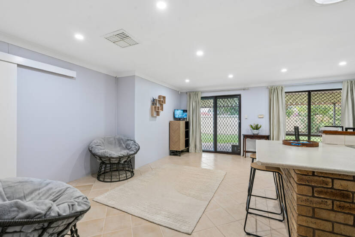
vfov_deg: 73.8
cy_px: 118
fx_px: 158
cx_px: 178
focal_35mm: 16
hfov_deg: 96.7
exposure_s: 1/5
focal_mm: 16
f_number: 8
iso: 200
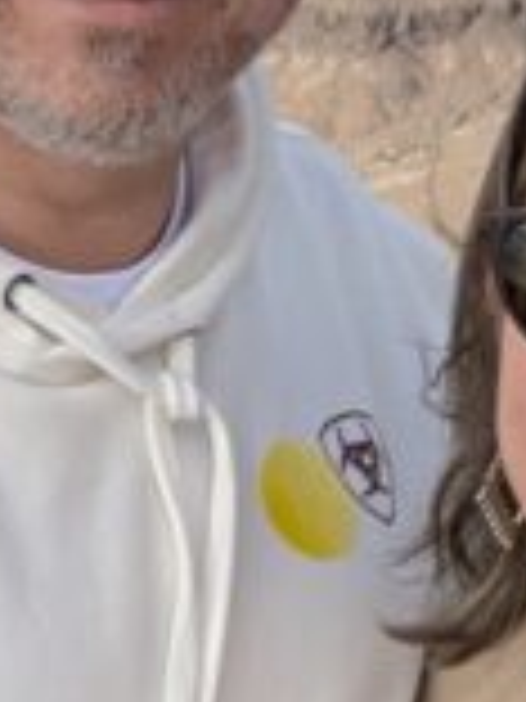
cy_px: -261
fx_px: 2796
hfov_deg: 10.7
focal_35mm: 138
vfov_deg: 13.7
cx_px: 157
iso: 44
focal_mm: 2.74
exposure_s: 1/1105
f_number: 2.2
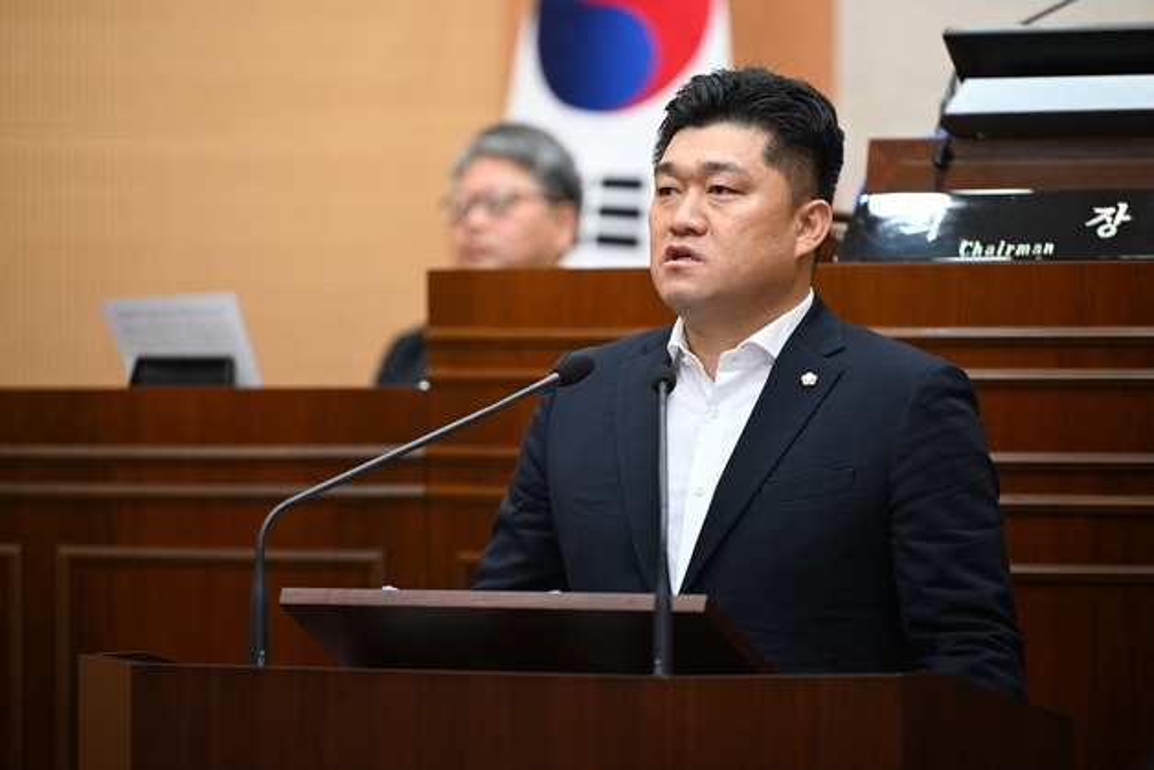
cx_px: 577
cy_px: 385
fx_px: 6412
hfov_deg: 10.3
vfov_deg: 6.9
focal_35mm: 200
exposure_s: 1/200
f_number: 2.8
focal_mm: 200
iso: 1000
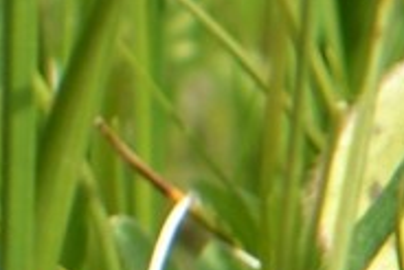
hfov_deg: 0.9
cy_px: 127
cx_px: 557
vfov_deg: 0.6
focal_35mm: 2351
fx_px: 26403
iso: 100
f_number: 8
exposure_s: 1/160
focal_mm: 300
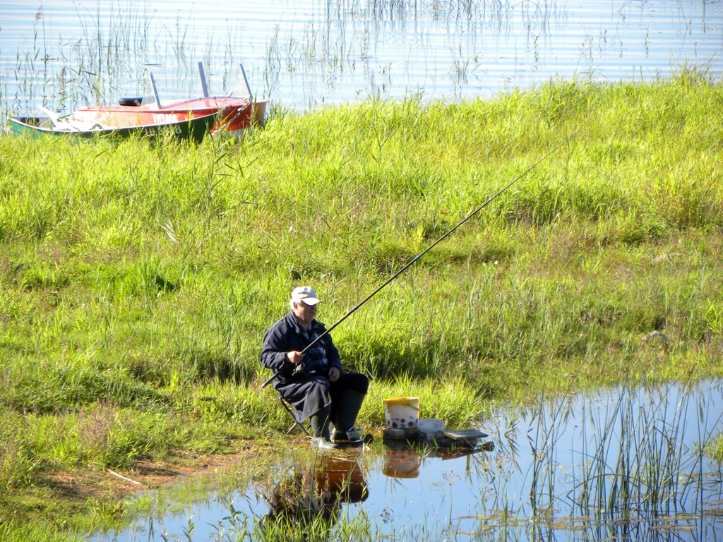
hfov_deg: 5.9
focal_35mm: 337
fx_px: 7039
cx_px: 362
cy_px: 271
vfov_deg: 4.4
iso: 64
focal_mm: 59.9
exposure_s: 1/153
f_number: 5
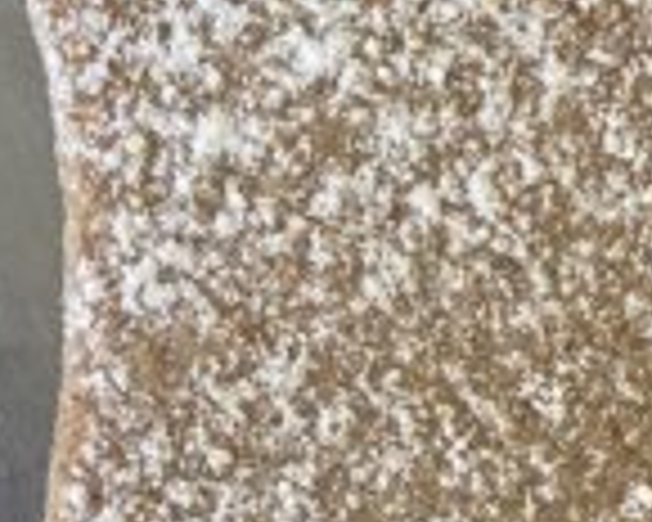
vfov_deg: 17.9
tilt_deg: -82.9
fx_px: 1621
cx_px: 317
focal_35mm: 84
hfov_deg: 22.7
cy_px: 486
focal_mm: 4.25
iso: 500
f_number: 1.8
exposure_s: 1/60
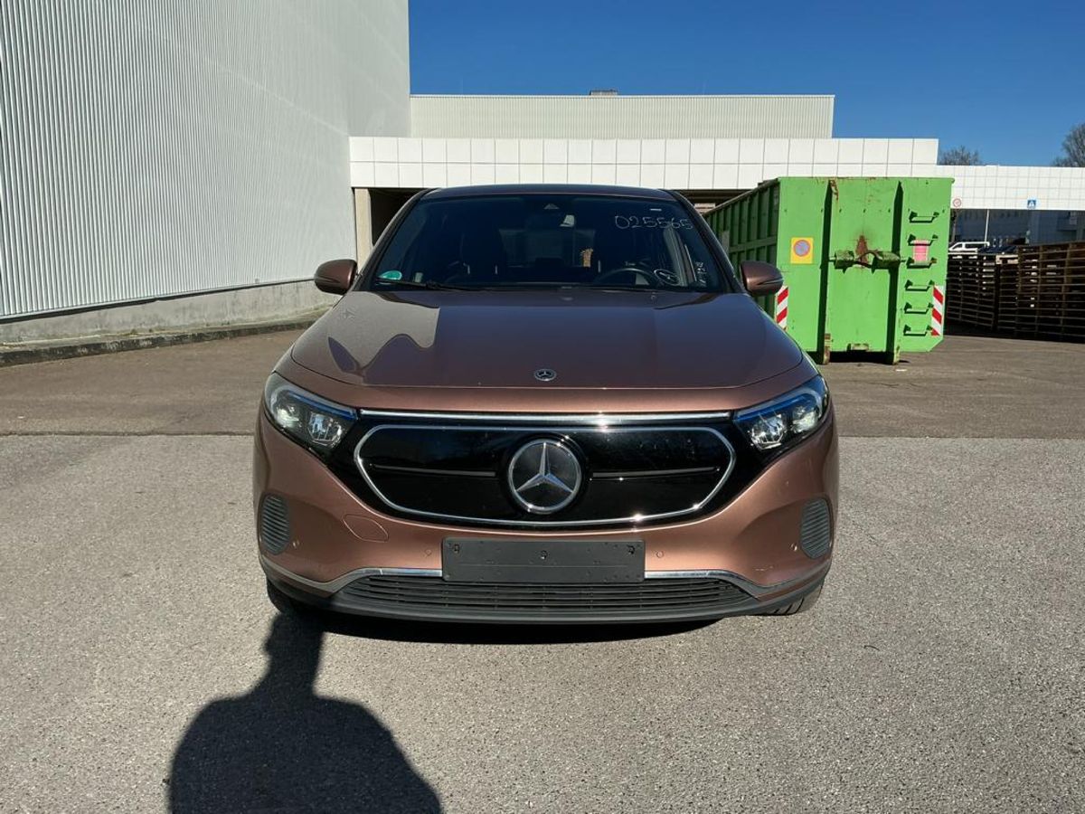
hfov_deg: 61.7
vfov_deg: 48.2
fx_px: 909
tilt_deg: -9.8
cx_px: 542
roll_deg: -0.5
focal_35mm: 29
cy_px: 407
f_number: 1.8
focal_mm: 3
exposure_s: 1/2538
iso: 25
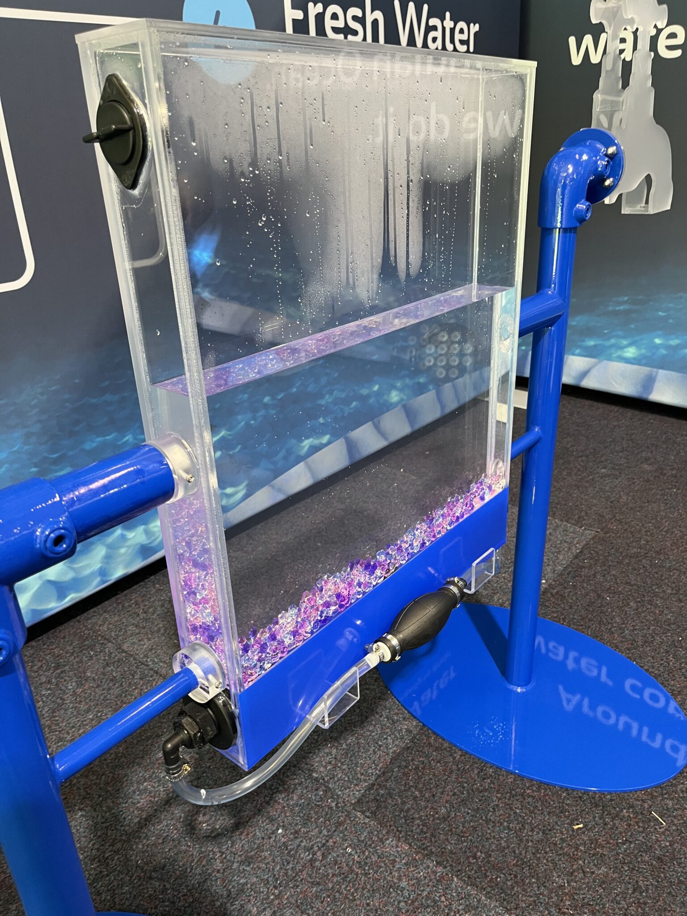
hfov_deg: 53.1
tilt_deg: -23.4
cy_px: 458
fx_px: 688
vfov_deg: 67.3
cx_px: 344
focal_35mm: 26
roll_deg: +3.5
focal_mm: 5.1
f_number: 1.6
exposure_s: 1/50
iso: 200
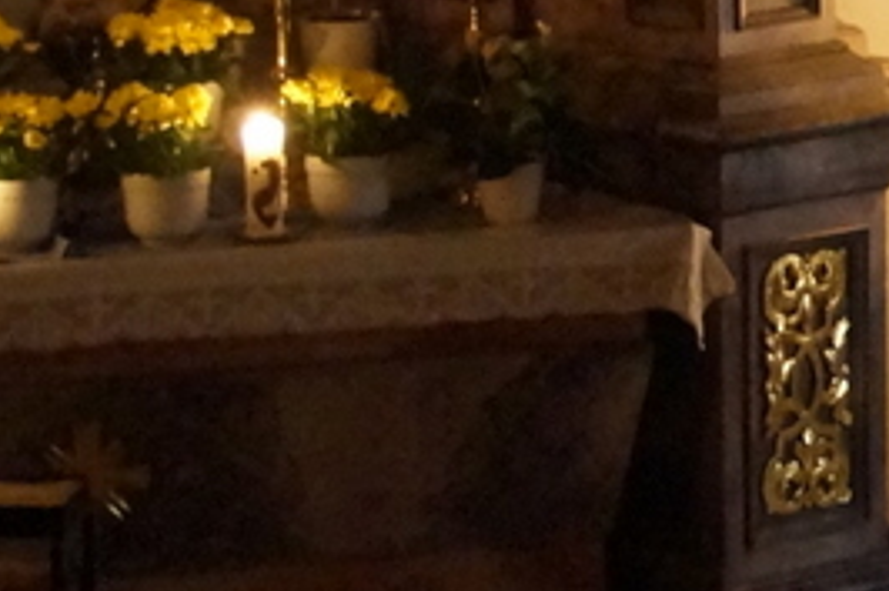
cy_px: -189
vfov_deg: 4.3
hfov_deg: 6.3
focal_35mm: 316
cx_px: 1945
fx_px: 7799
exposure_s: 1/4
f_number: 4.5
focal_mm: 35
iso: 3200
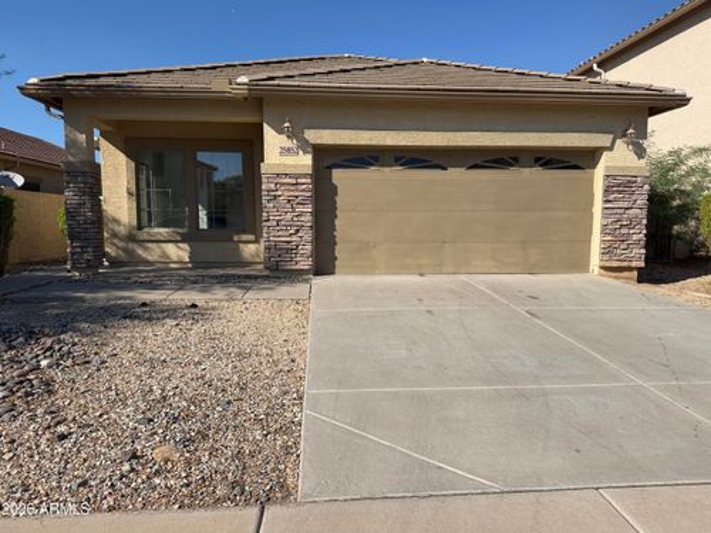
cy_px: 266
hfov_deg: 71.6
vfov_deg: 56.8
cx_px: 356
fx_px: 493
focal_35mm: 24
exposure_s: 1/3953
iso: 80
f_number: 1.78
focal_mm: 6.76
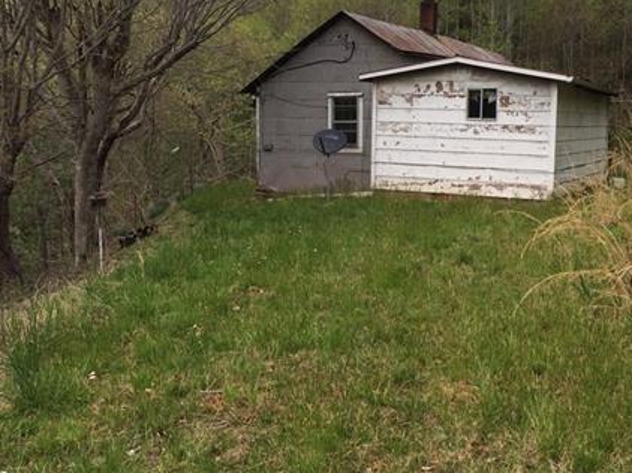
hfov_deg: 42.9
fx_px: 803
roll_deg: -2.3
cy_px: 165
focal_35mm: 44
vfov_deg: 32.6
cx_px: 361
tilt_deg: -3.7
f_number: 2.2
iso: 32
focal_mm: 4.15
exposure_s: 1/720
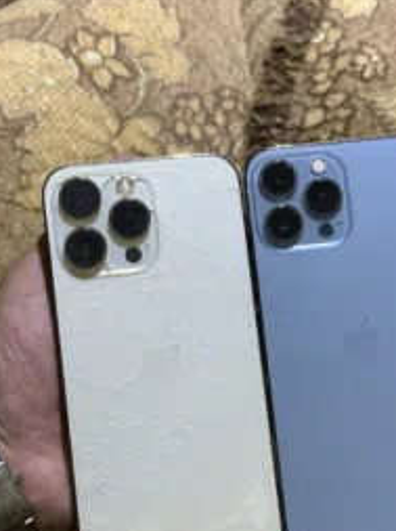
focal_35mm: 76
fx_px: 1162
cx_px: 239
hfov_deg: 19.3
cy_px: 311
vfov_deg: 25.7
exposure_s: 1/33
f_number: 1.78
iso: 250
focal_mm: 6.86
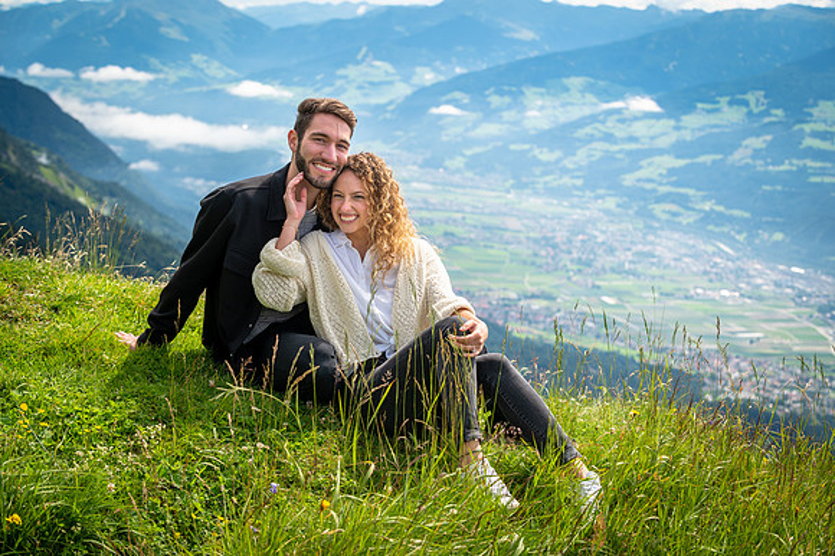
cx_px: 418
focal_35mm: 70
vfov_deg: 19.4
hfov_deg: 28.9
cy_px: 278
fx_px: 1623
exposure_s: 1/320
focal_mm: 70
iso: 100
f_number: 6.3
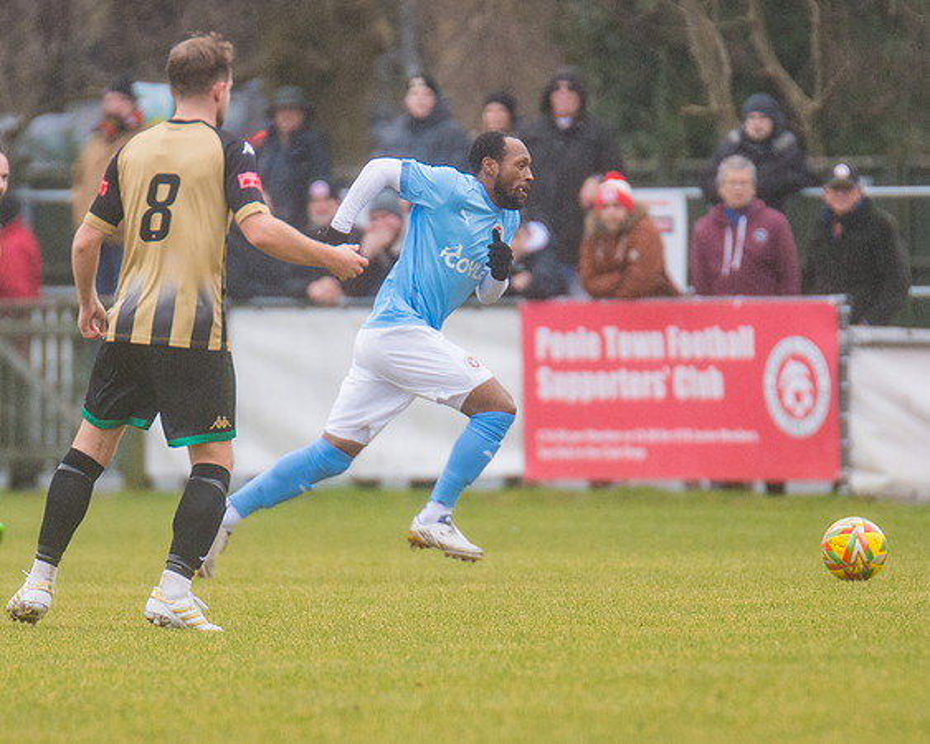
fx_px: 21164
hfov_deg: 2.5
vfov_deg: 2.0
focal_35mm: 769
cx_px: 434
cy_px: 378
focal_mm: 380
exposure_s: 1/1600
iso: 1250
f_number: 4
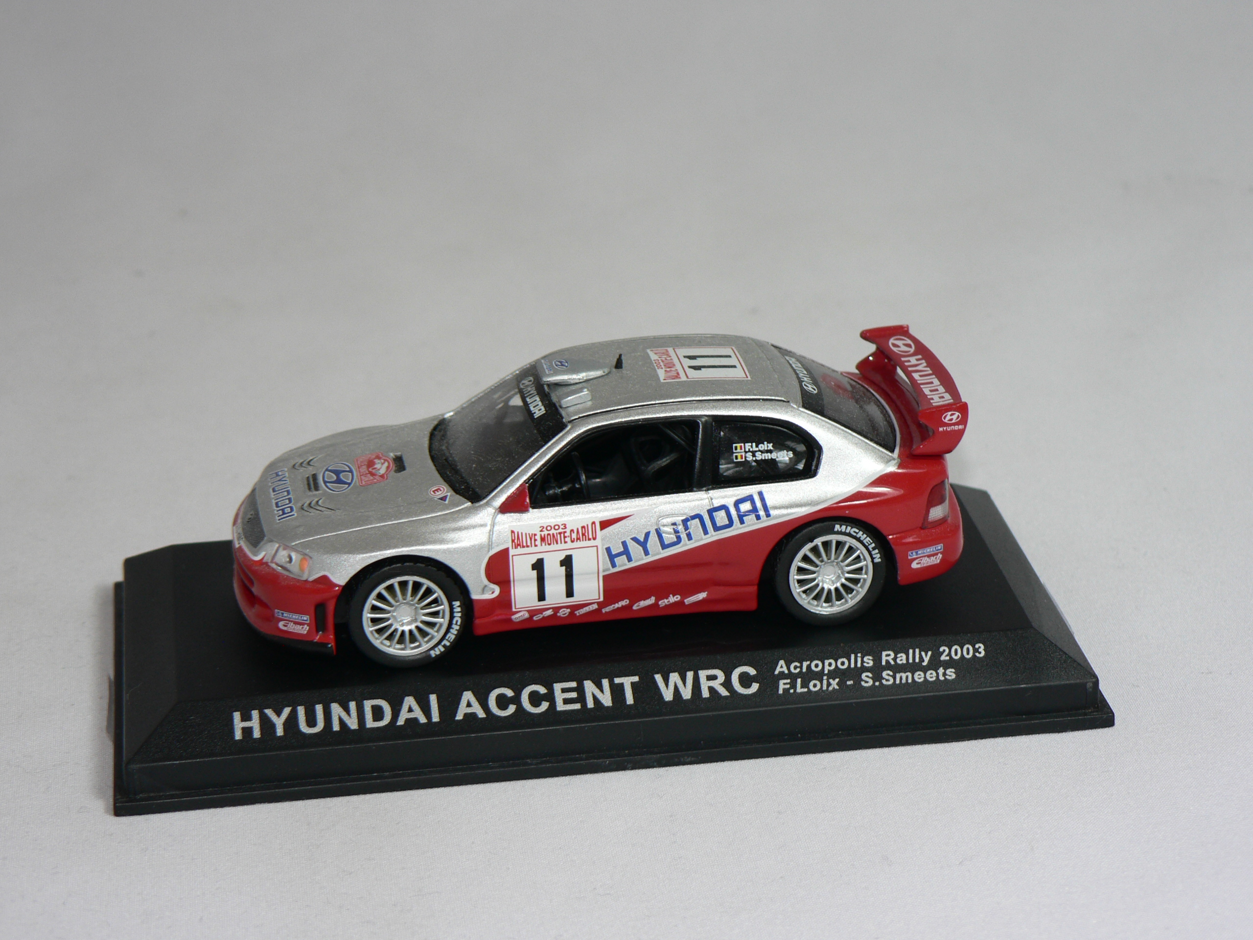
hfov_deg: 21.1
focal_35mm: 93
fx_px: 3366
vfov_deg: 15.9
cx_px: 626
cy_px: 470
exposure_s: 1/60
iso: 80
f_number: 3.2
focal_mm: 15.5
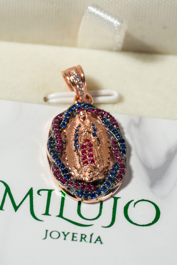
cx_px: 88
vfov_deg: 13.0
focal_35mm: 158
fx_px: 1161
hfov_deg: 8.7
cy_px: 132
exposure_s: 1/80
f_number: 11
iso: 250
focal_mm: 105
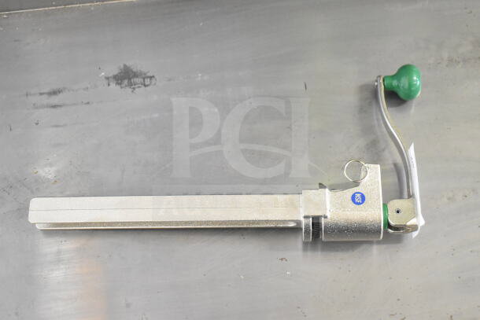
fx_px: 760
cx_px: 240
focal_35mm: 57
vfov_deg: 23.8
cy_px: 160
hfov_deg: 35.0
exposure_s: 1/60
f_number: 4.8
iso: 9000
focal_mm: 38
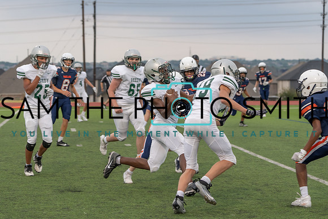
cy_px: 123
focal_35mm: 134
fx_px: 1223
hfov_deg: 15.3
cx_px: 143
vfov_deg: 10.2
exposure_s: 1/500
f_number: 5.6
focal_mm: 114
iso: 800
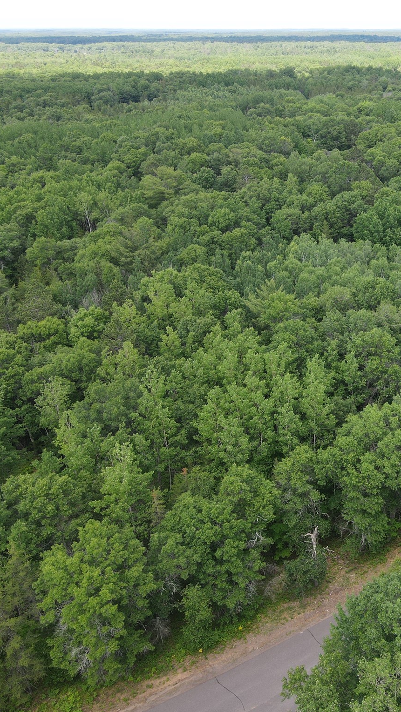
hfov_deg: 30.5
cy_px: 356
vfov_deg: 56.6
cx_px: 430
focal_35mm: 35
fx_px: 661
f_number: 2.8
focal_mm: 4.5
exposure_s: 1/160
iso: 100
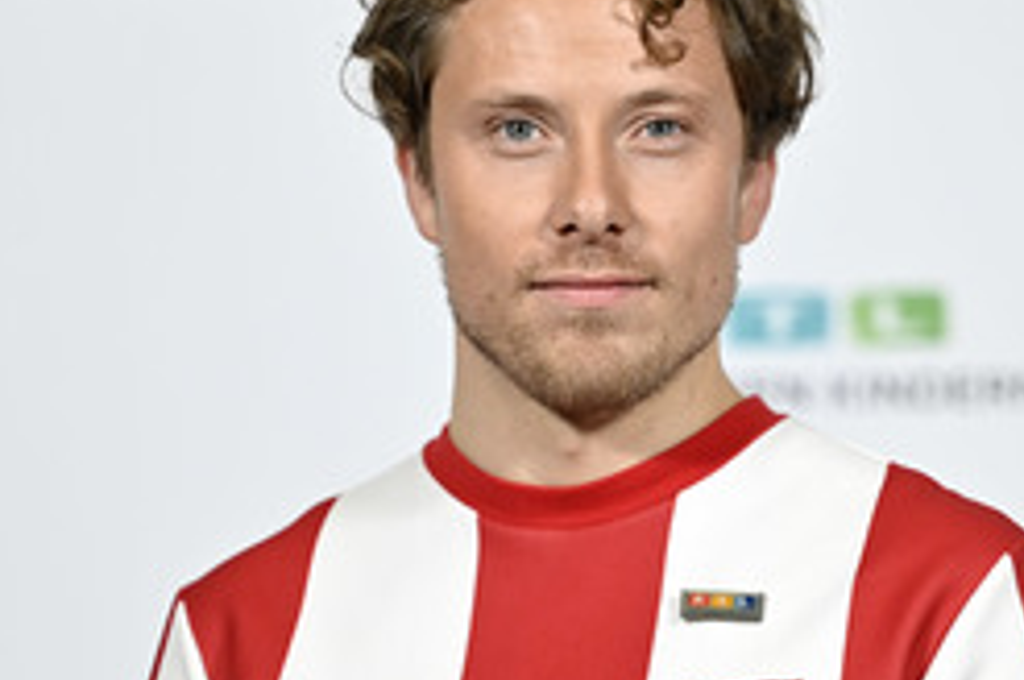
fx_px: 6477
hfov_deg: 9.0
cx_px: 620
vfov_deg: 6.0
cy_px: 423
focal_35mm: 228
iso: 1000
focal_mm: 125
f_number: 2.8
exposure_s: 1/640
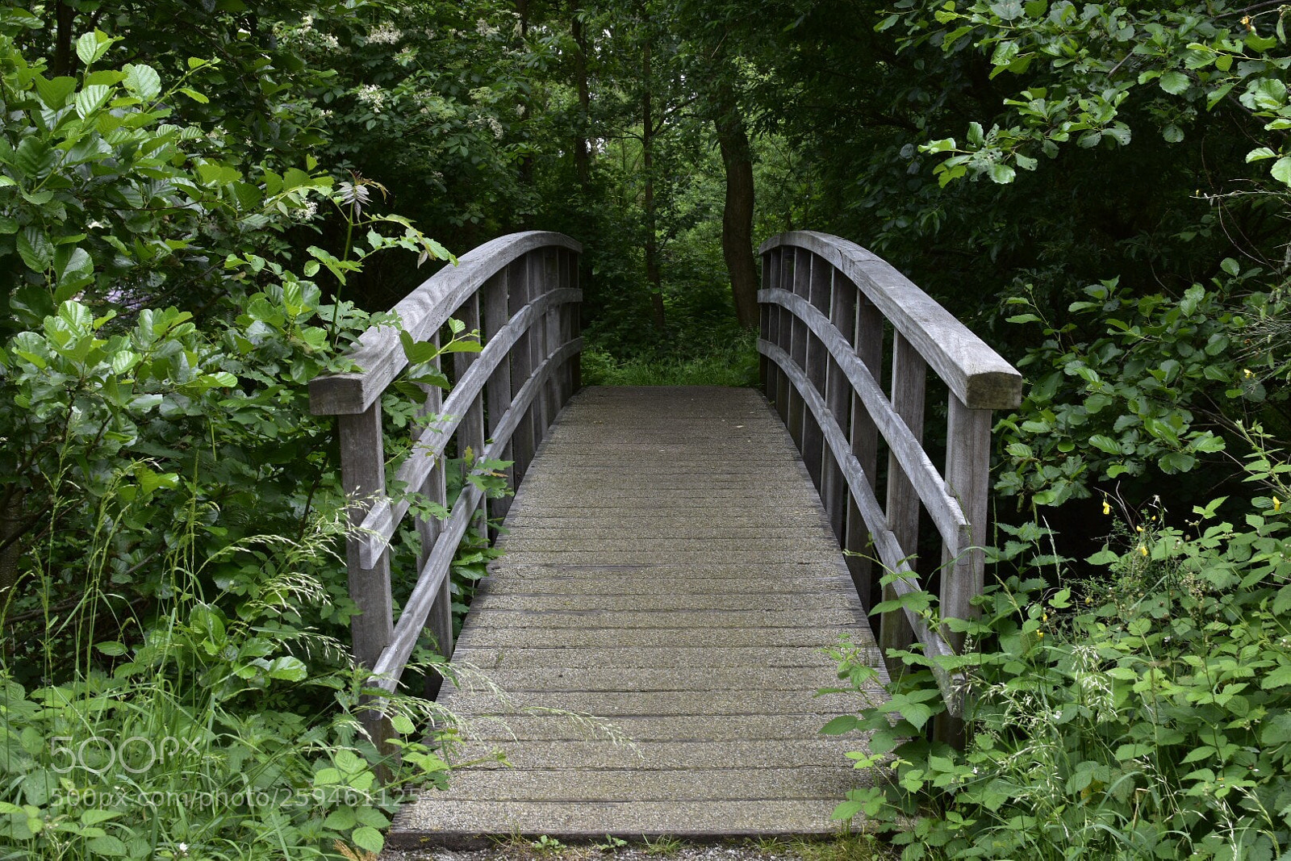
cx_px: 646
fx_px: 1883
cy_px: 430
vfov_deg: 25.8
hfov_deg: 37.8
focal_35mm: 52
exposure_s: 1/100
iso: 400
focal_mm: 35
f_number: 9
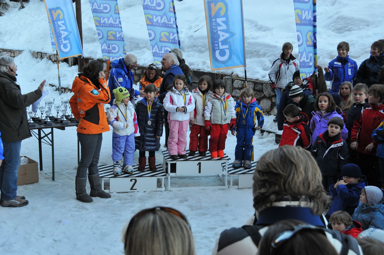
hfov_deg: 41.2
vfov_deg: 28.0
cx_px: 192
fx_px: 511
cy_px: 128
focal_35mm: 48
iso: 400
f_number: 5.6
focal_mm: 32
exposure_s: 1/100
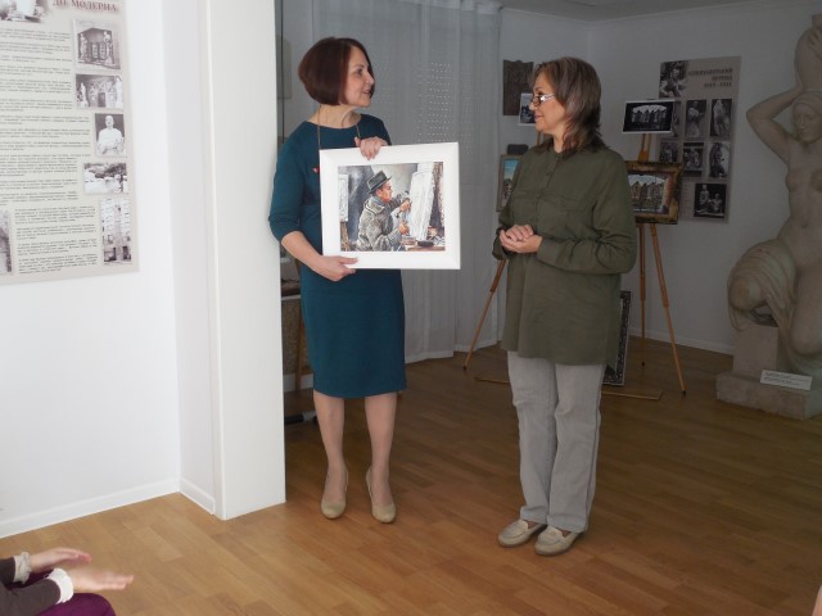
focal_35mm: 35
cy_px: 308
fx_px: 831
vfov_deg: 40.7
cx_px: 411
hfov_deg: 52.6
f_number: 3.7
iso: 220
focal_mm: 6.3
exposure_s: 1/30
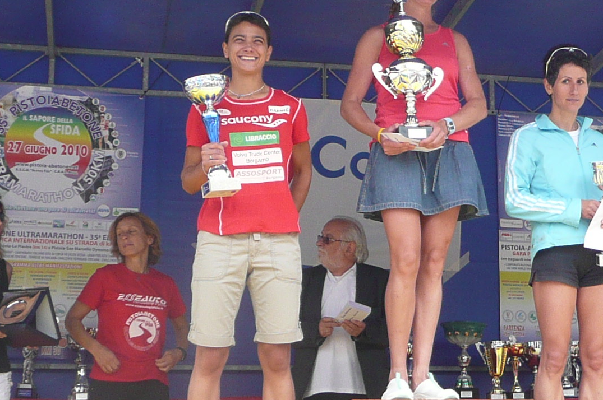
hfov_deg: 25.0
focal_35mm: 80
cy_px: 229
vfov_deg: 17.0
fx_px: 1338
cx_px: 468
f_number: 3.3
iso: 100
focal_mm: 4.6
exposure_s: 1/125
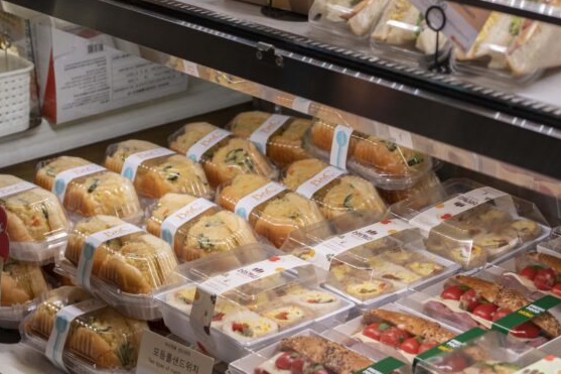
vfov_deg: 14.8
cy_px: 218
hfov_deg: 22.0
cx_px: 412
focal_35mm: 92
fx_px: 1433
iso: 800
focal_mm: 50
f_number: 5.6
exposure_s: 1/160
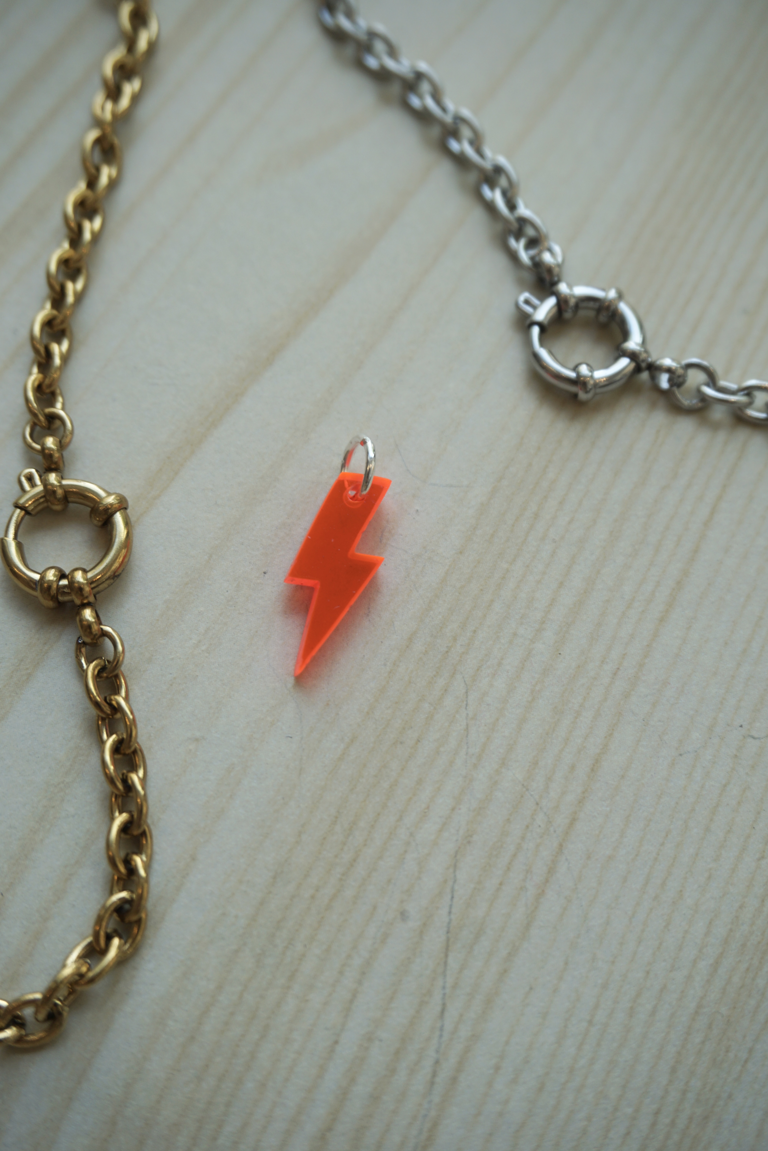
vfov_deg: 47.9
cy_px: 576
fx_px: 1296
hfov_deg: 33.0
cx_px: 384
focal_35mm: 40
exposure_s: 1/80
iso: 100
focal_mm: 27
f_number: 5
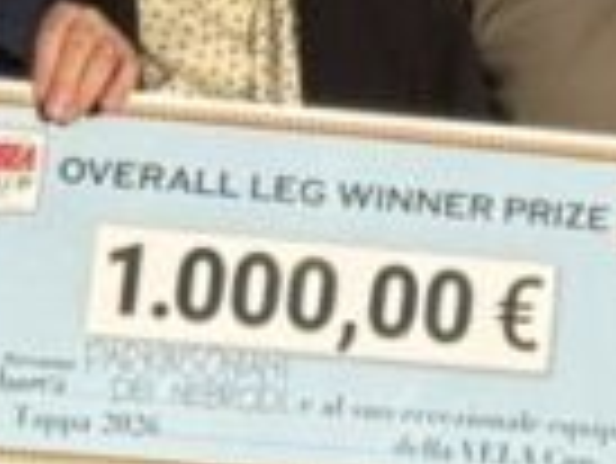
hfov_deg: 5.5
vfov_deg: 4.1
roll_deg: +0.0
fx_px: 6394
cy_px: 194
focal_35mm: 359
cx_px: -216
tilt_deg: -1.5
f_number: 1.78
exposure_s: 1/4587
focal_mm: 6.76
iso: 64
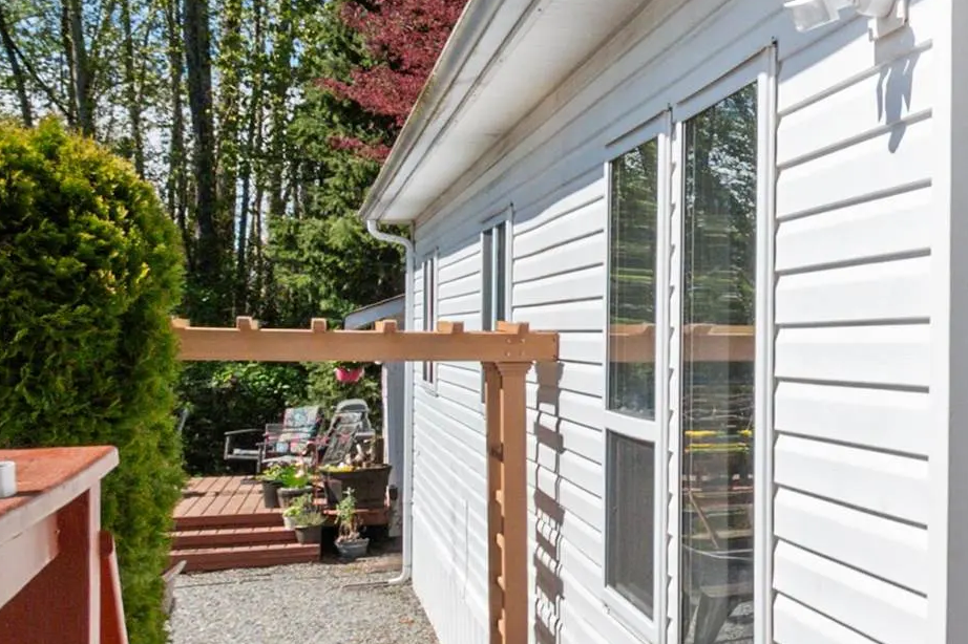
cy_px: 346
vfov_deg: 27.0
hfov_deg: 32.3
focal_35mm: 50
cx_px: 1181
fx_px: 1344
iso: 250
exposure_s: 1/800
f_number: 9
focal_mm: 10
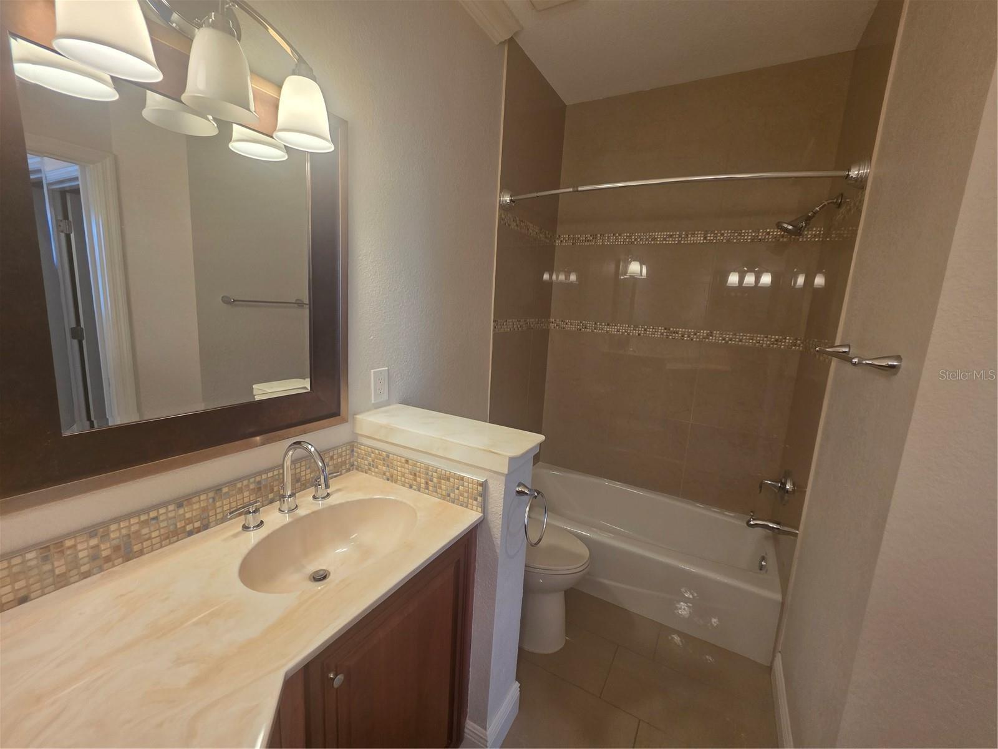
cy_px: 374
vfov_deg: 89.9
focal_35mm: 13
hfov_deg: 106.2
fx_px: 375
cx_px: 499
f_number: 1.9
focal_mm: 2.2
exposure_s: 1/120
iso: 125
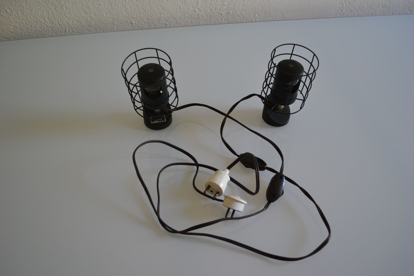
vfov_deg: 43.6
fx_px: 345
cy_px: 138
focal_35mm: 30
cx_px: 207
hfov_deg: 61.9
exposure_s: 1/30
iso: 400
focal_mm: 20
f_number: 3.8
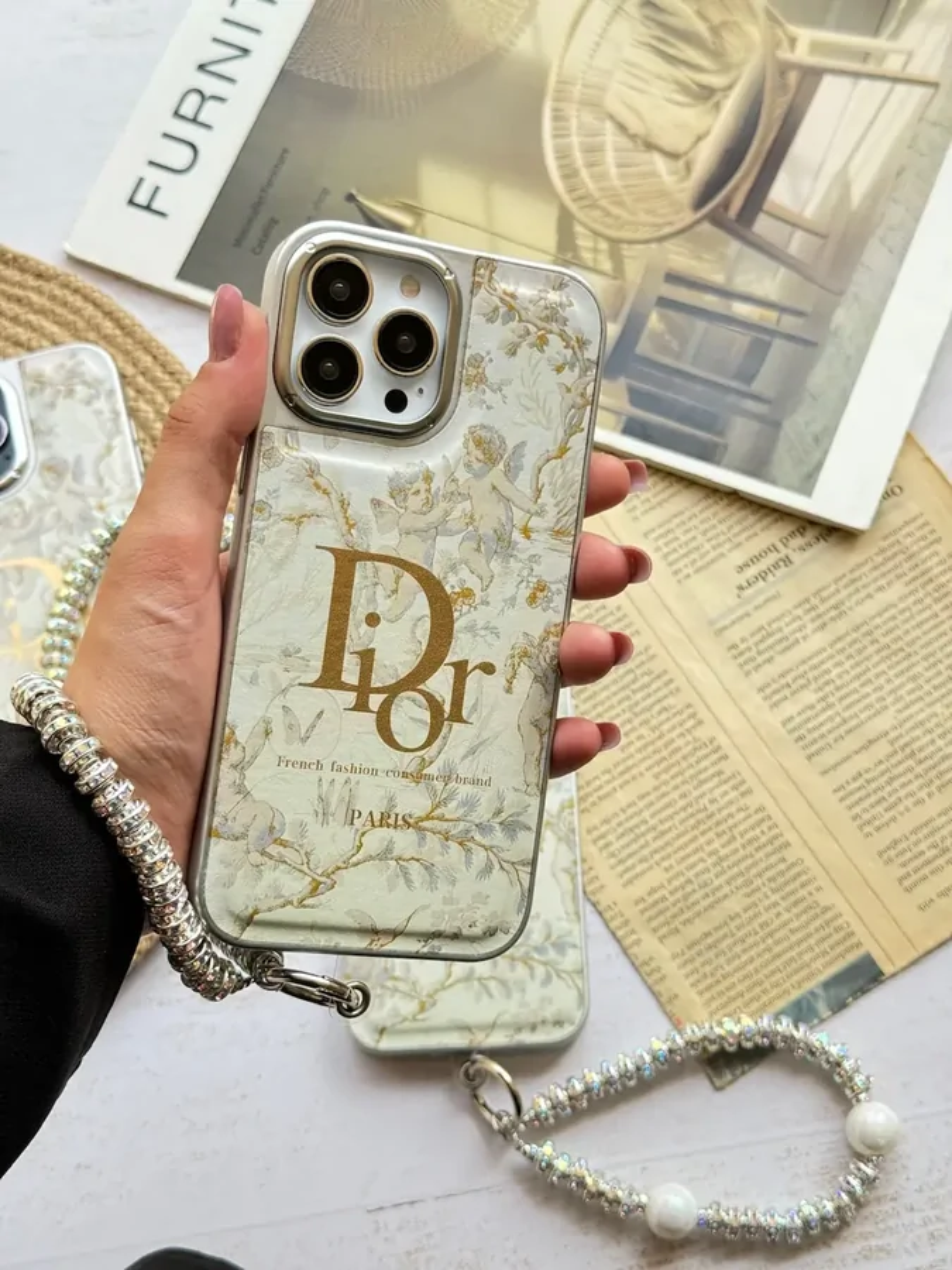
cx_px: 476
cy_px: 635
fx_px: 1760
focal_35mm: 48
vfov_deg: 39.7
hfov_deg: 30.3
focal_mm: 6.76
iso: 64
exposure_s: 1/121
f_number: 1.78
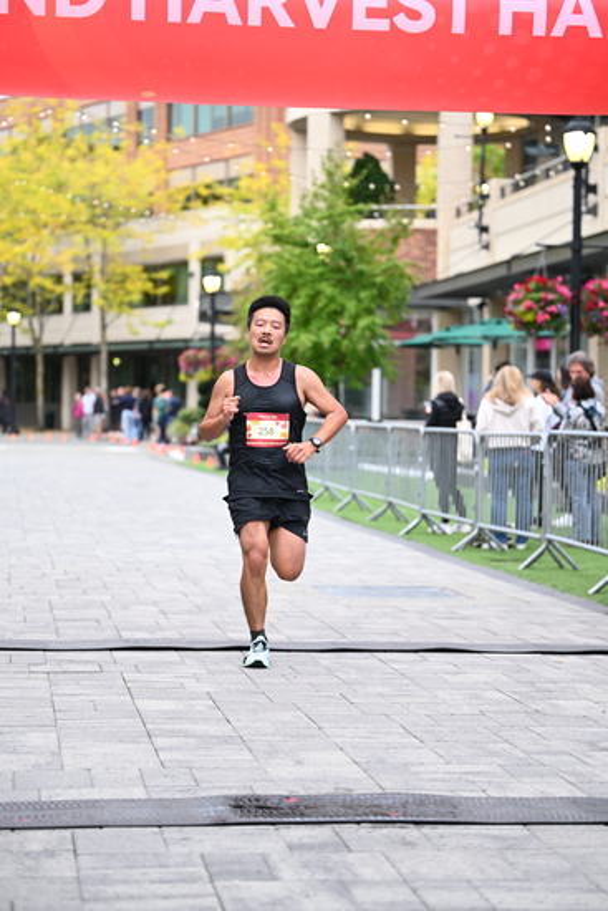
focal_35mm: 84
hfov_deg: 16.3
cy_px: 456
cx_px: 304
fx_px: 2126
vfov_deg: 24.2
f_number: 2.8
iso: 1250
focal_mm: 84
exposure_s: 1/1250
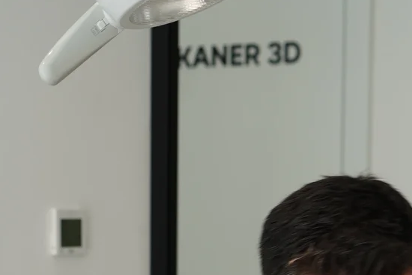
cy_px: 396
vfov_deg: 10.6
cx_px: 297
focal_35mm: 125
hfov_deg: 16.3
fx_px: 1431
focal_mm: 43
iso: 100
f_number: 4
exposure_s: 1/50
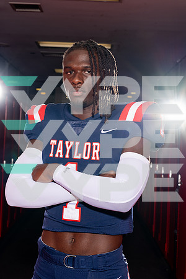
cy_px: 140
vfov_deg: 32.9
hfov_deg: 22.3
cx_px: 93
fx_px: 473
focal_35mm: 61
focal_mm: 61
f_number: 9
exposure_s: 1/250
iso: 160
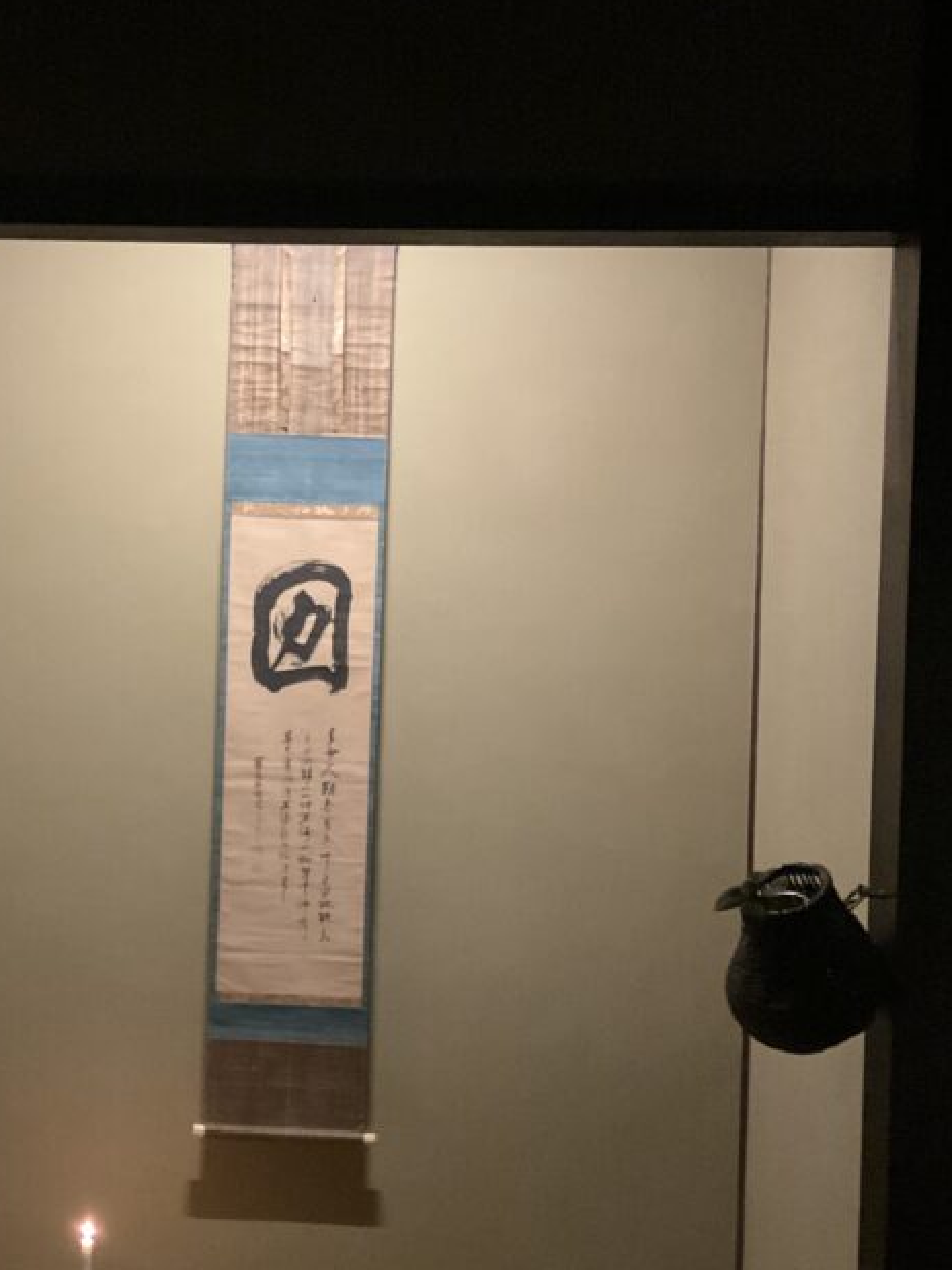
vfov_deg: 39.6
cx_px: 269
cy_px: 728
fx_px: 1761
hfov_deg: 29.9
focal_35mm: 48
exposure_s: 1/25
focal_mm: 3
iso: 500
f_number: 1.8
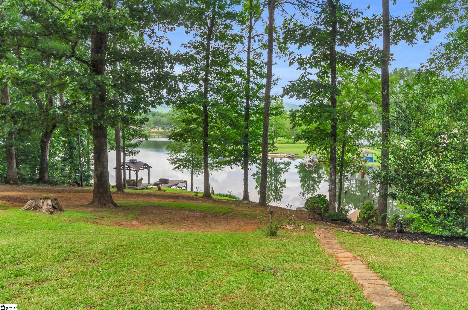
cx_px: 234
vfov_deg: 43.4
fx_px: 389
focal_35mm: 30
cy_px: 155
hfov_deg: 62.0
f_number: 8
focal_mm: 20
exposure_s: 1/100
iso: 250
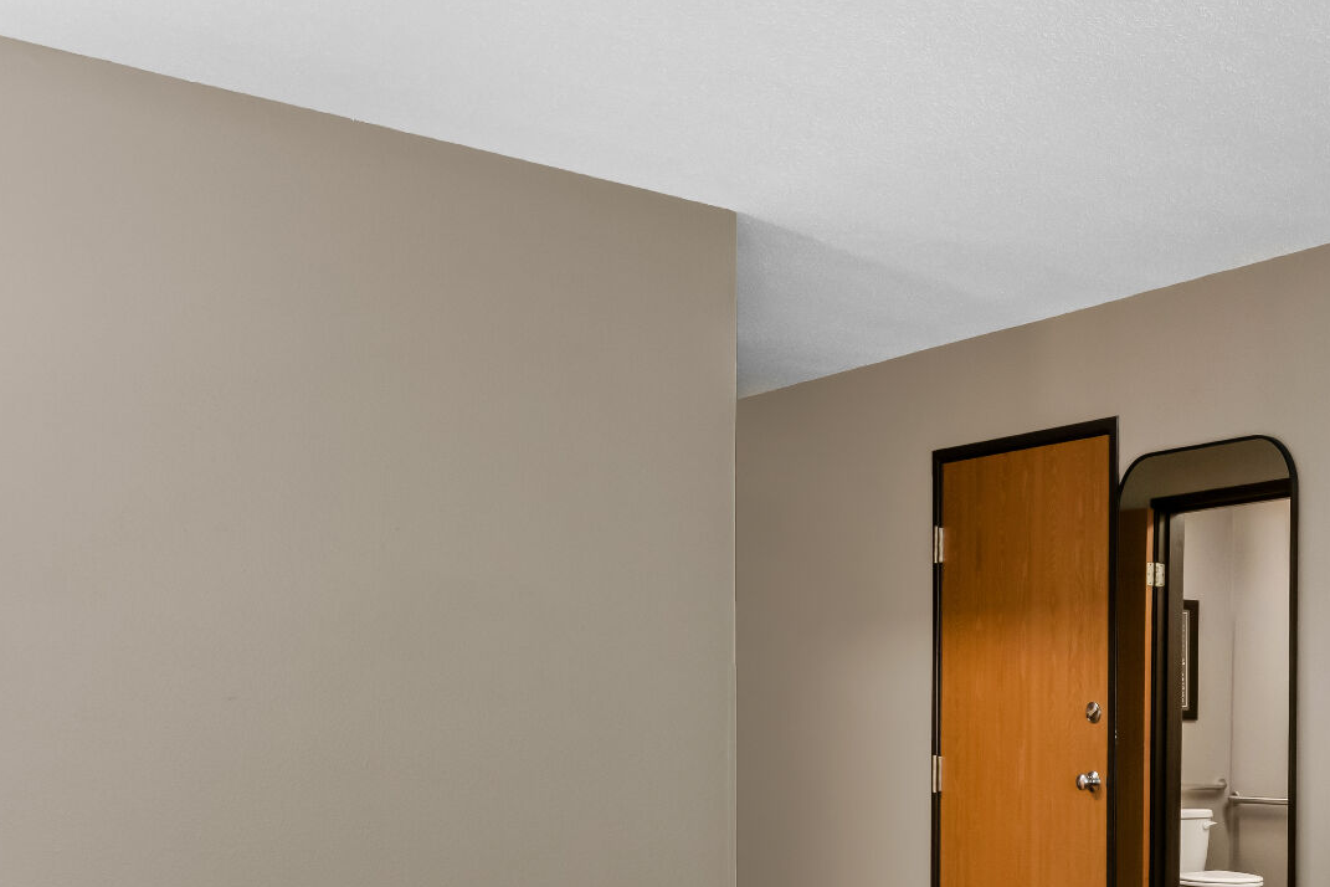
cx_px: 1498
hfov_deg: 37.8
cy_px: 830
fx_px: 1552
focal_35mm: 42
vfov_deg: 30.2
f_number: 9
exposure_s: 1/2
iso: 250
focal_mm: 15
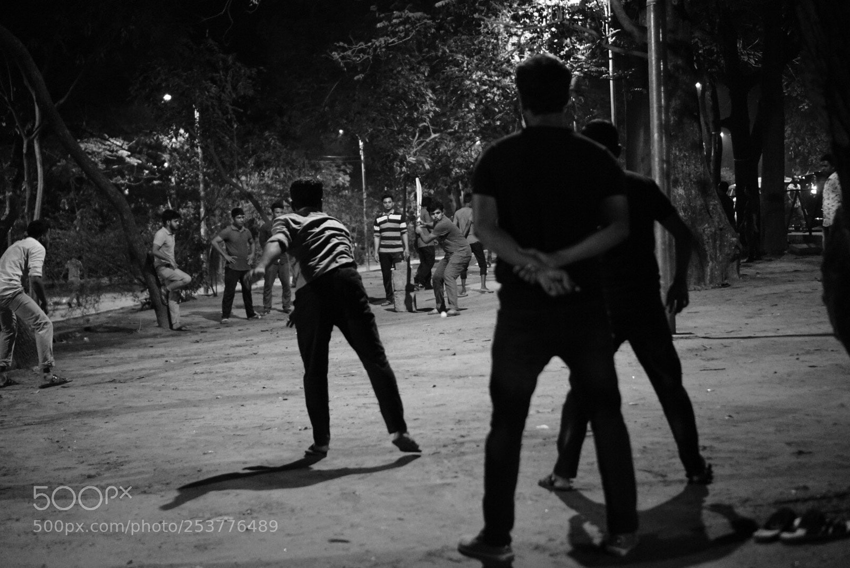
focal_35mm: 52
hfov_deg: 37.8
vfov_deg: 25.8
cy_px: 284
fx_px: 1240
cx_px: 425
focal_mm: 35
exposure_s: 1/160
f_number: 1.8
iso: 6400
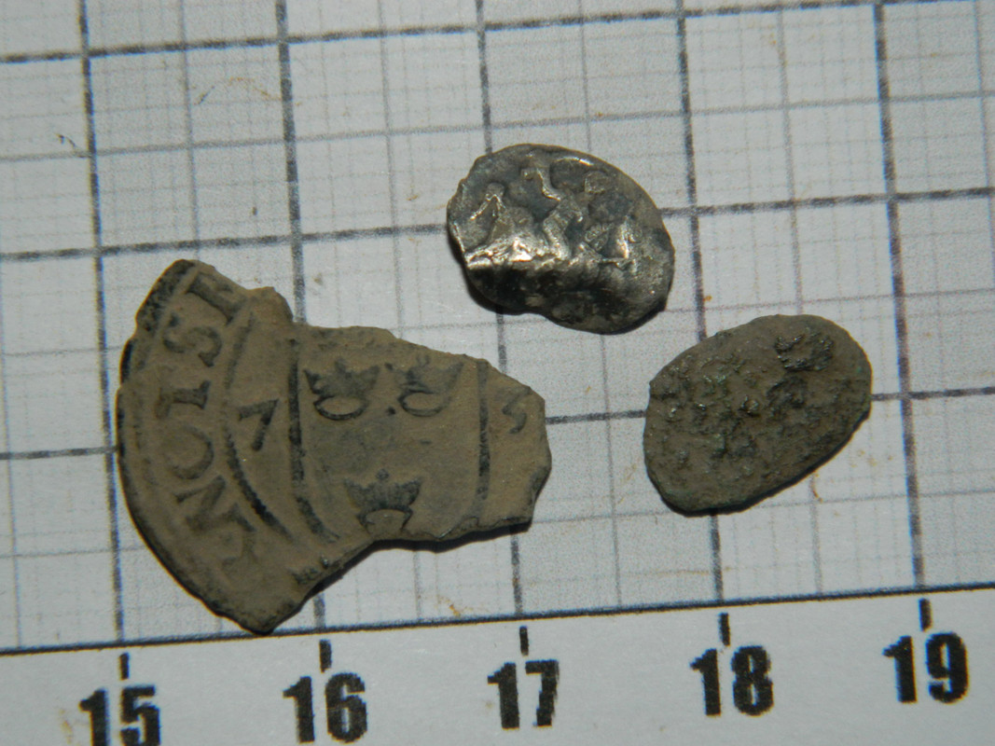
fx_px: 2960
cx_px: 498
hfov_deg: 19.1
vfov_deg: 14.4
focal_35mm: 103
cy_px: 373
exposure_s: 1/60
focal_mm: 18.6
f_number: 12.6
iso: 200
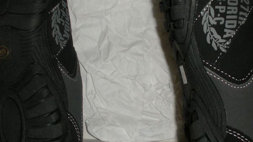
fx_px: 423
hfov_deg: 33.3
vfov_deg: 19.0
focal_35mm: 63
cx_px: 130
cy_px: 36
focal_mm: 6.3
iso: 200
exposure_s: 1/60
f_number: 3.5
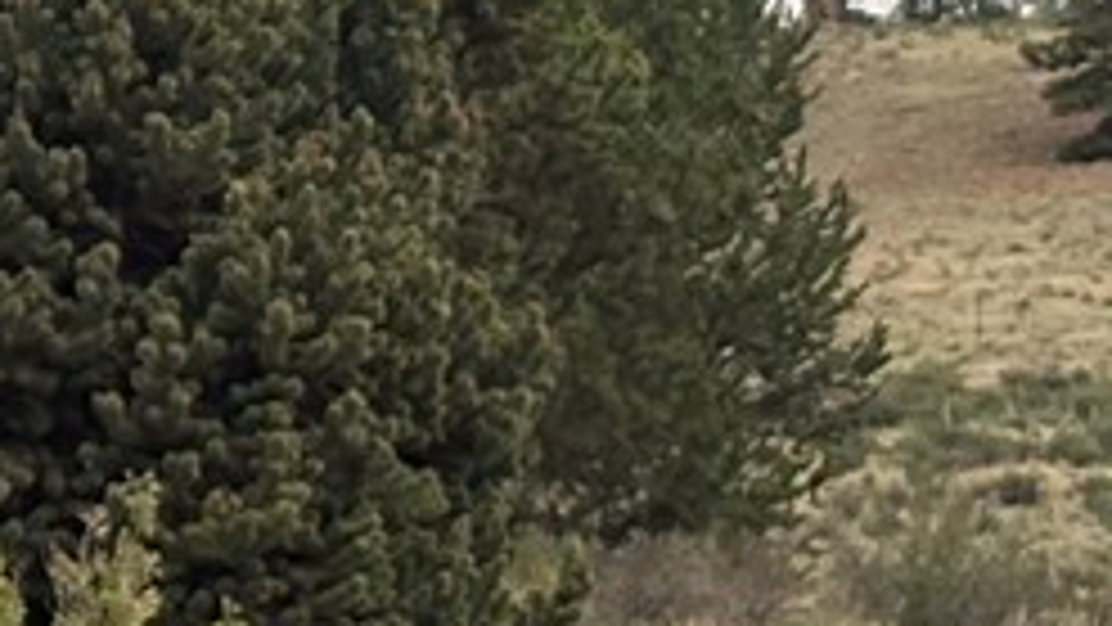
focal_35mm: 367
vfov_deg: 3.3
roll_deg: +1.4
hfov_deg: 5.8
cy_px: -748
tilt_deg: +6.1
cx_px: -324
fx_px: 10822
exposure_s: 1/2141
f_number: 1.6
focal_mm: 5.96
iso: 50
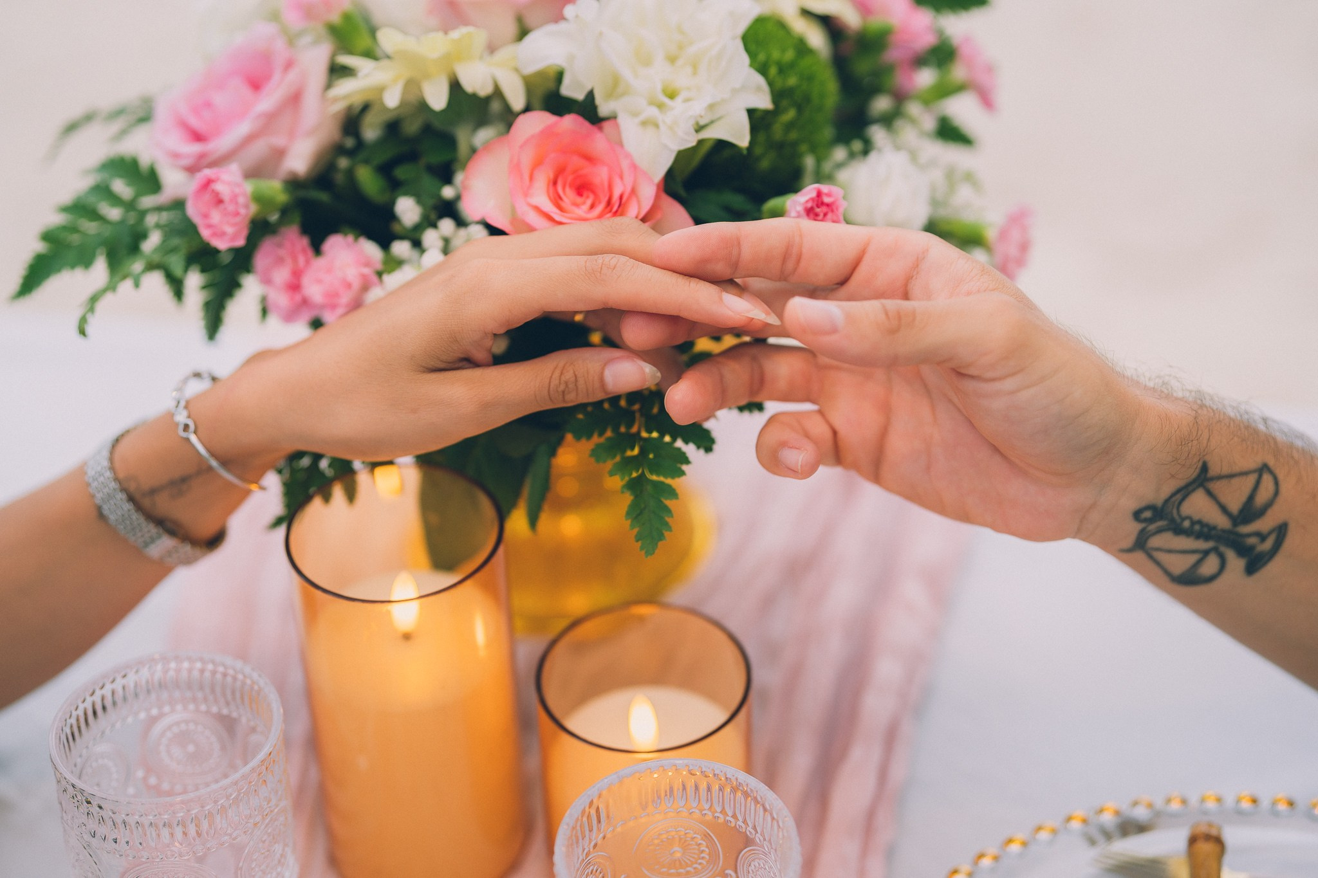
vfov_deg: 24.9
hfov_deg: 36.7
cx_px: 685
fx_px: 1989
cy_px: 439
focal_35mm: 54
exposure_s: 1/250
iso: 125
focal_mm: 50
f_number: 1.8
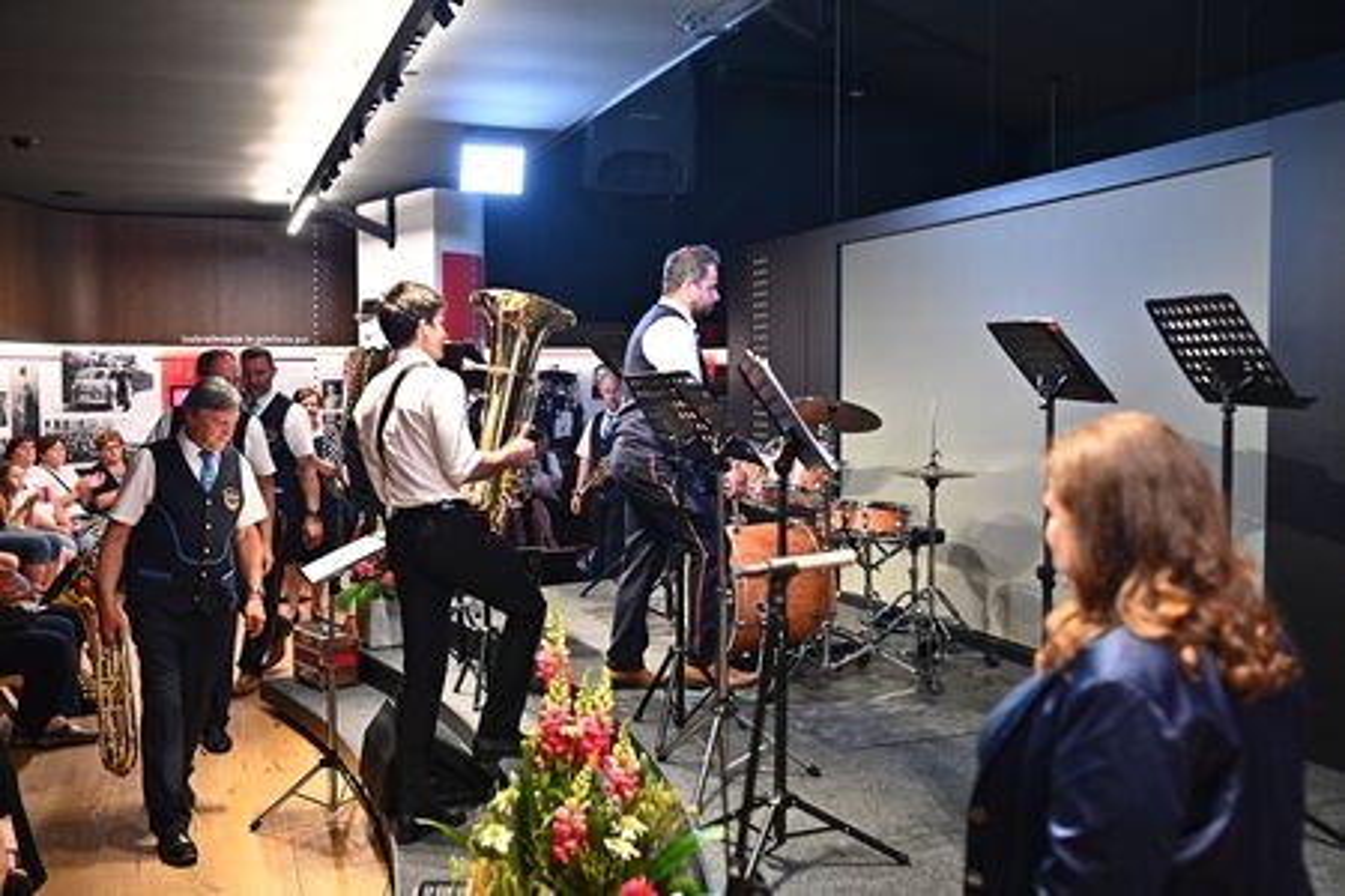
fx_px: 1308
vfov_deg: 37.9
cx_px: 672
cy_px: 448
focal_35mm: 35
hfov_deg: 54.4
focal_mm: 35
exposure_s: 1/125
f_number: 3.2
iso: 1600
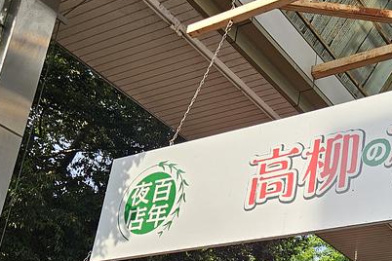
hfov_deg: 31.9
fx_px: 664
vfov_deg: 21.6
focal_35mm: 61
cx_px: 319
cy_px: 251
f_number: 1.8
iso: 25
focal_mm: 5.4
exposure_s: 1/497
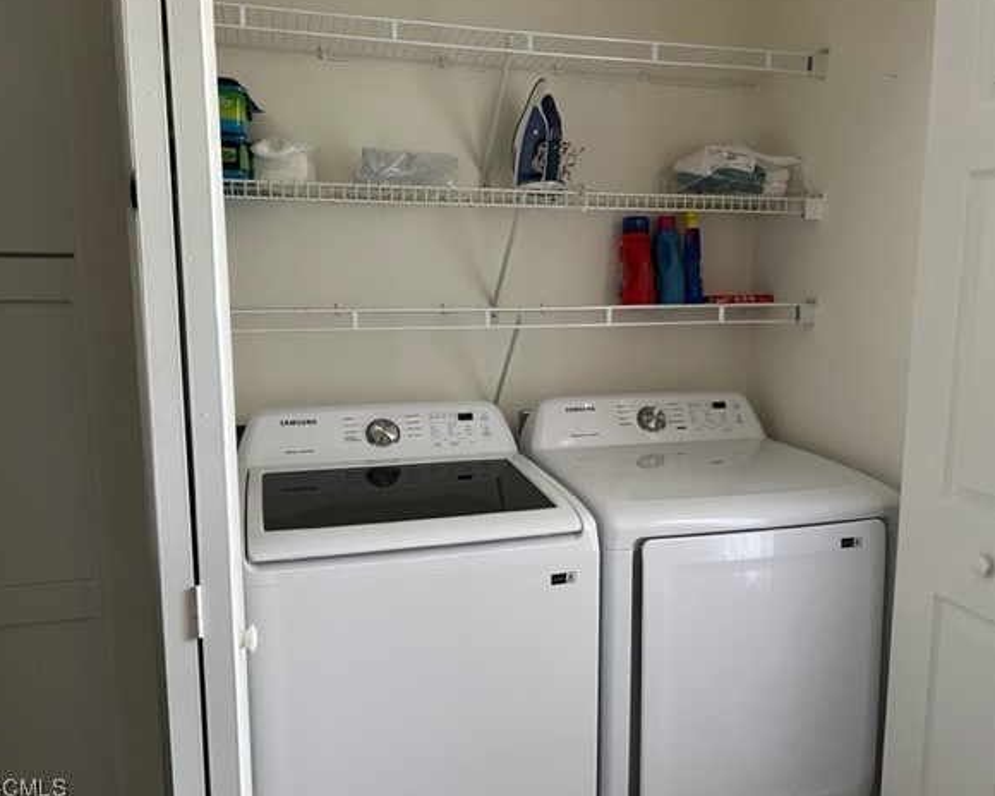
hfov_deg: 62.2
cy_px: 400
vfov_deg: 51.5
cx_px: 513
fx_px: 825
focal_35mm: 28
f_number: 1.5
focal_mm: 5.7
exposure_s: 1/60
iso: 400
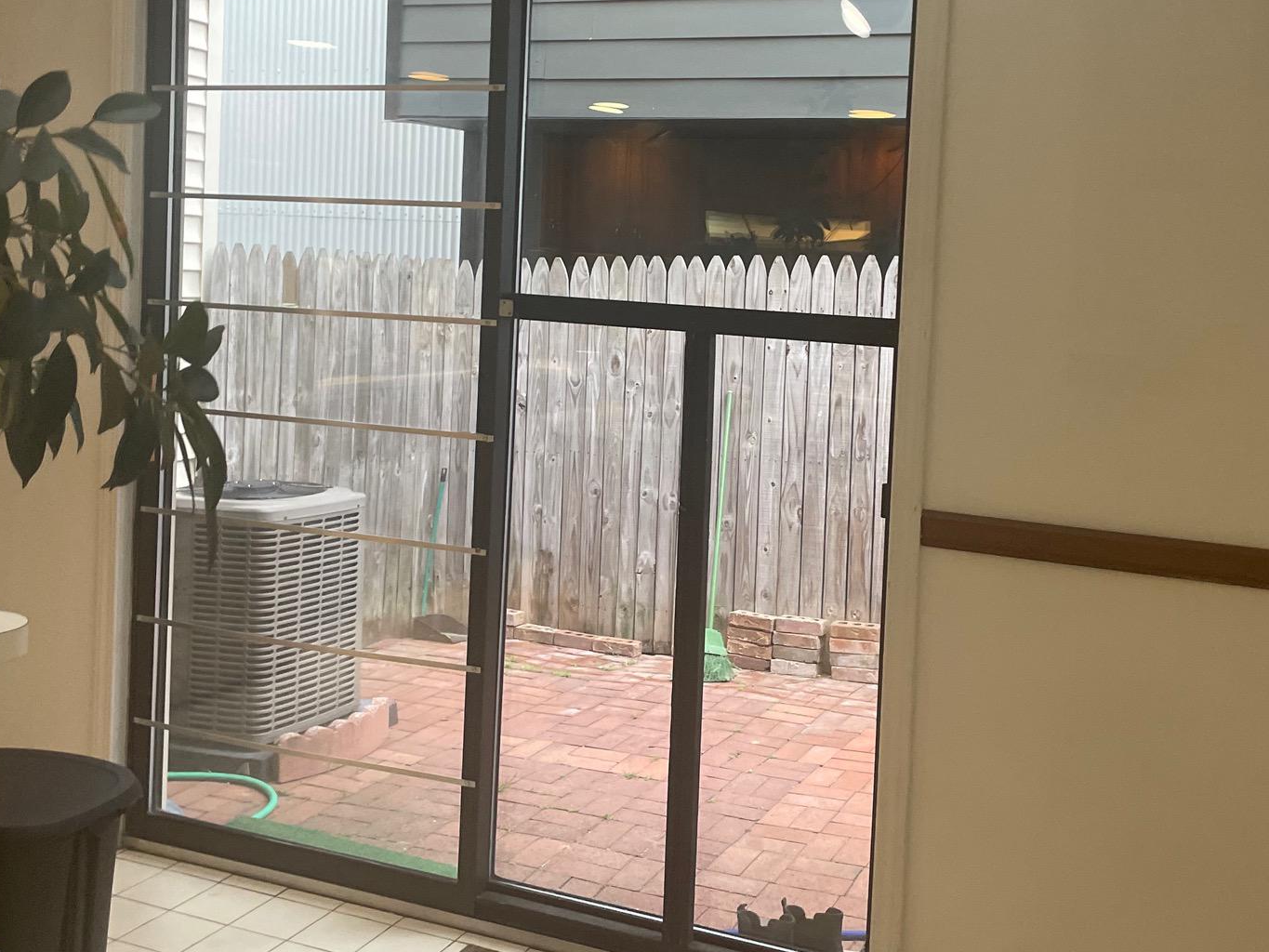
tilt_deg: -5.7
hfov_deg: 47.7
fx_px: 1430
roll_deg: -3.9
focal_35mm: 39
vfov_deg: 36.4
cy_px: 312
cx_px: 720
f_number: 1.6
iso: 160
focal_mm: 4.2
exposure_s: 1/60
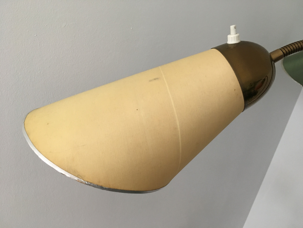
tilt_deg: -28.8
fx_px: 254
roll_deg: -7.6
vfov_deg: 48.2
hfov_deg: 61.7
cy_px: 114
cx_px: 152
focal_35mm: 29
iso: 160
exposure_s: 1/33
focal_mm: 4.15
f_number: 2.2
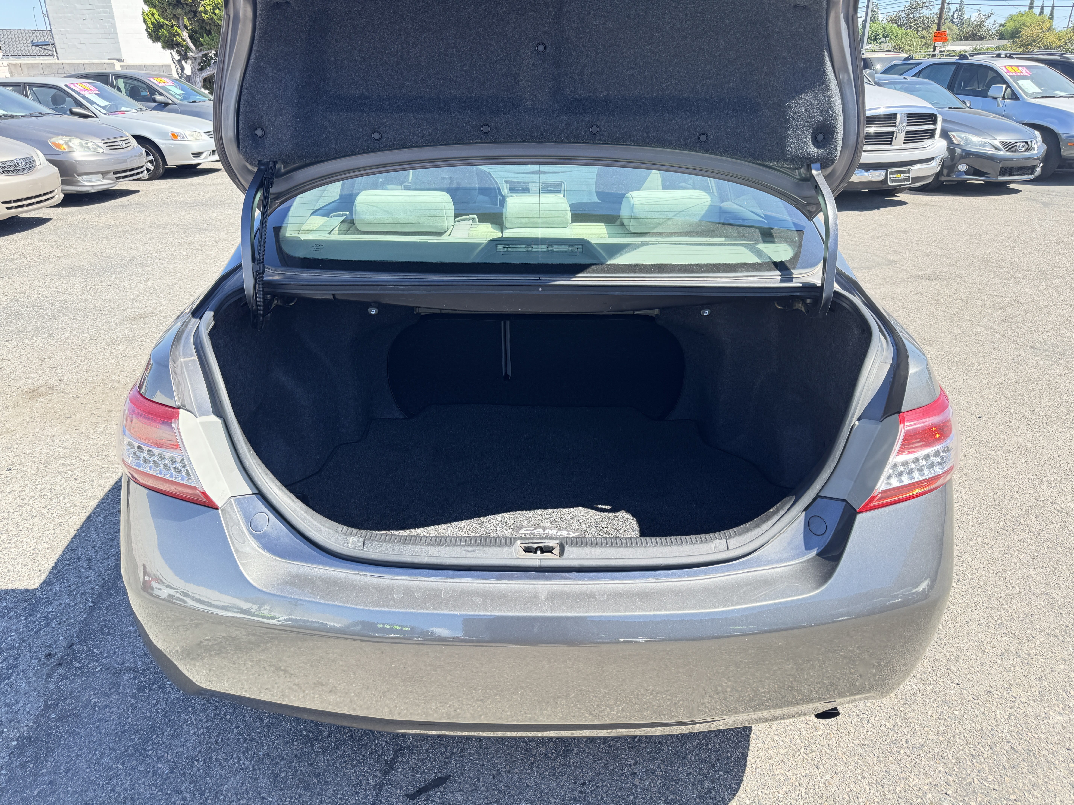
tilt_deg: -23.9
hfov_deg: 71.6
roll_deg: +0.1
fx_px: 745
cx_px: 537
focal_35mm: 24
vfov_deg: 56.8
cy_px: 402
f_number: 1.78
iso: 80
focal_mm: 6.76
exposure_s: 1/756
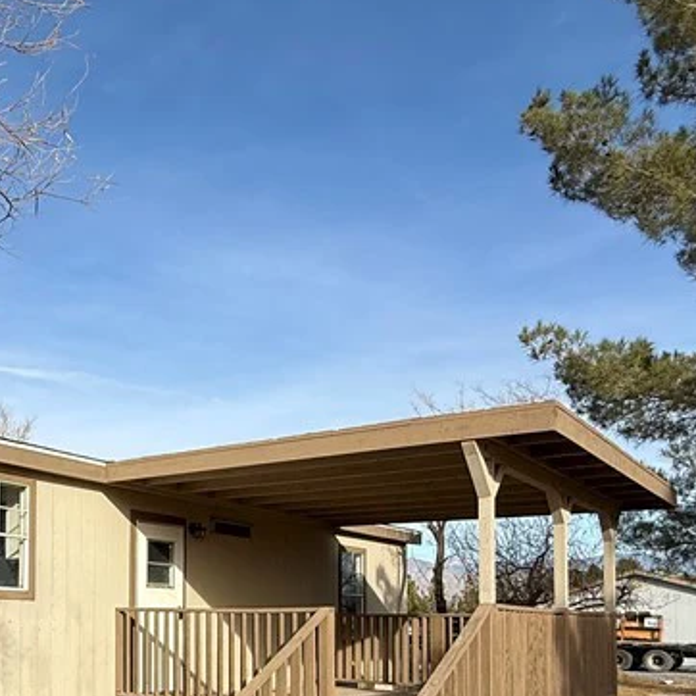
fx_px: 796
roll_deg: +0.7
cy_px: 588
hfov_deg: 42.8
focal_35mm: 35
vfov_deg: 44.2
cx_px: 54
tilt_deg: +1.1
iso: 50
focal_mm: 2.22
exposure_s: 1/2237
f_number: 2.2
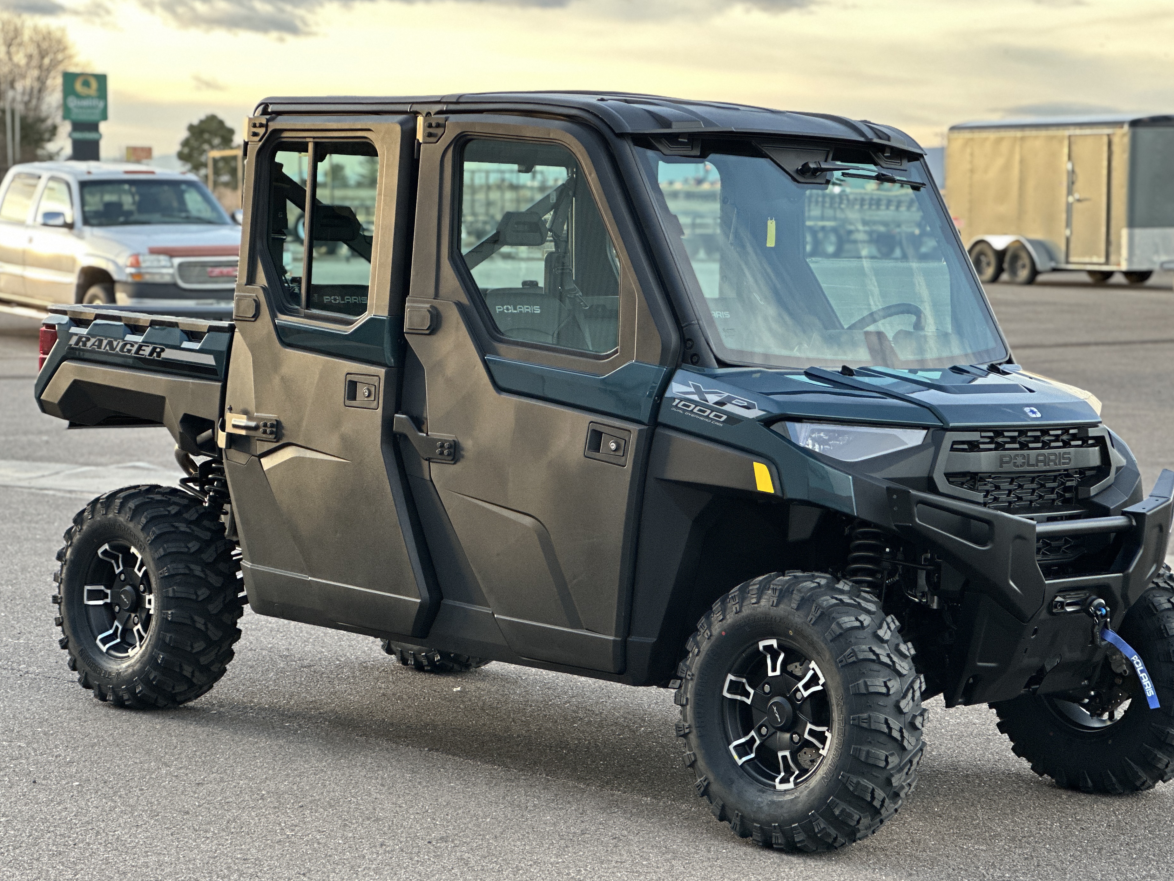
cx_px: 618
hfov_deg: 23.3
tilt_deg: -2.5
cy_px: 420
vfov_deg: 17.6
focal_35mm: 84
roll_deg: -0.7
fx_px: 2849
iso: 160
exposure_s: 1/121
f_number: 2.8
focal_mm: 9
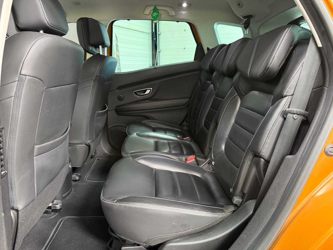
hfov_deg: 71.6
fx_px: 231
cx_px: 166
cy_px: 125
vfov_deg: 56.8
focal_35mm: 24
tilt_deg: -12.6
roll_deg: -0.2
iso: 800
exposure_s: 1/33
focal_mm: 6.76
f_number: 1.78
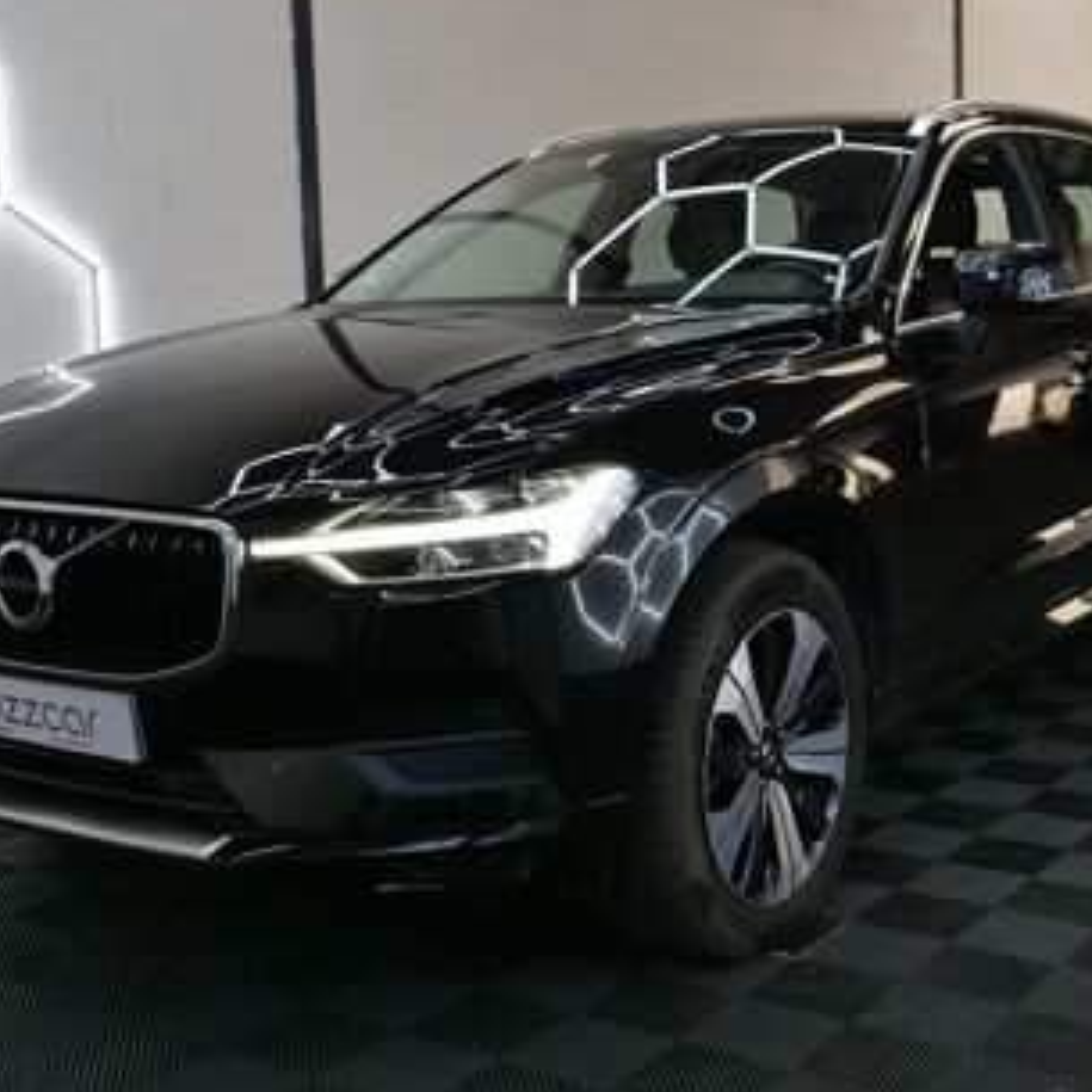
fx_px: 1785
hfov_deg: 34.0
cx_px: 616
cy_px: 483
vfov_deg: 34.0
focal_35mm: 50
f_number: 3.9
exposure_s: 1/60
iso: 250
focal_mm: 18
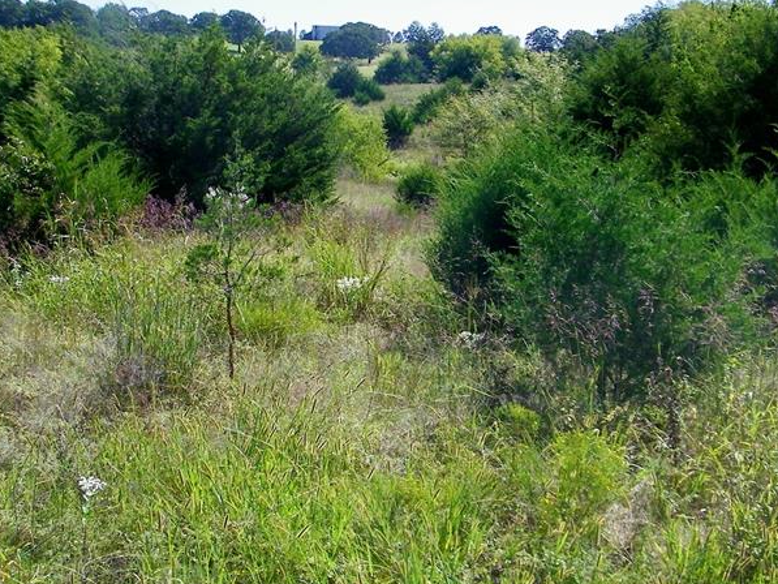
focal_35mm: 48
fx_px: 1079
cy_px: 261
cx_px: 369
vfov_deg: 30.3
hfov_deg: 39.6
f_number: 7
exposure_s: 1/250
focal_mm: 5
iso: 80
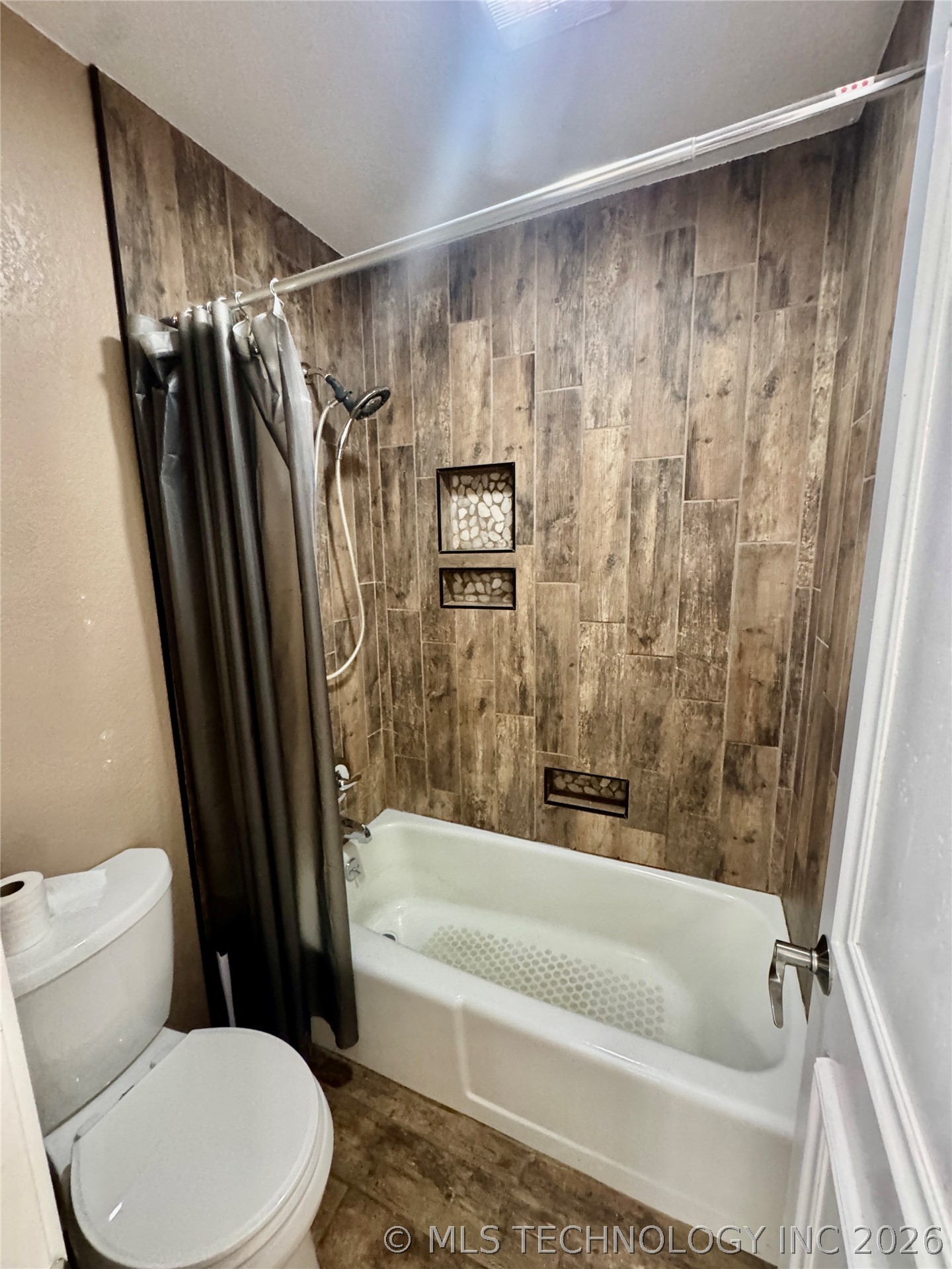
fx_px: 513
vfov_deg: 102.1
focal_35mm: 14
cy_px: 634
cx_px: 476
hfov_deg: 85.7
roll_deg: +1.3
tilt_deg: -9.5
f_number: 2.2
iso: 1000
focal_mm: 2.22
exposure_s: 1/40
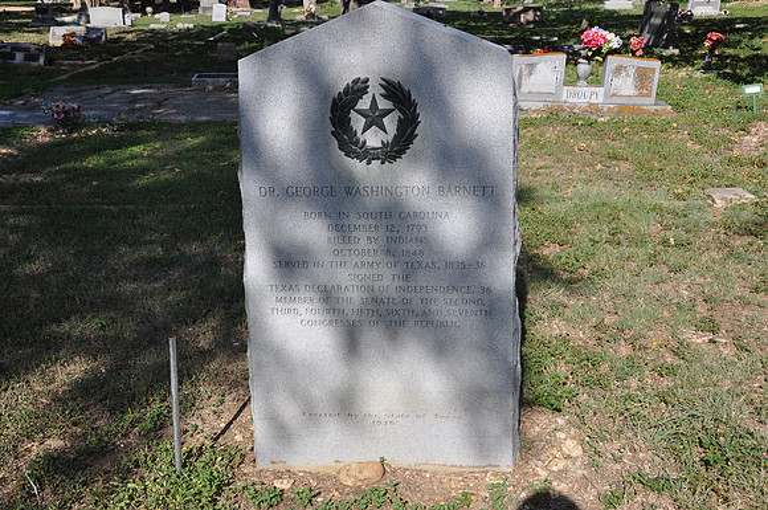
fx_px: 767
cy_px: 255
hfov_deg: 53.2
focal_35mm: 36
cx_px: 384
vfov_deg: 36.8
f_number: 11
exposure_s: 1/125
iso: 200
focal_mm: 24
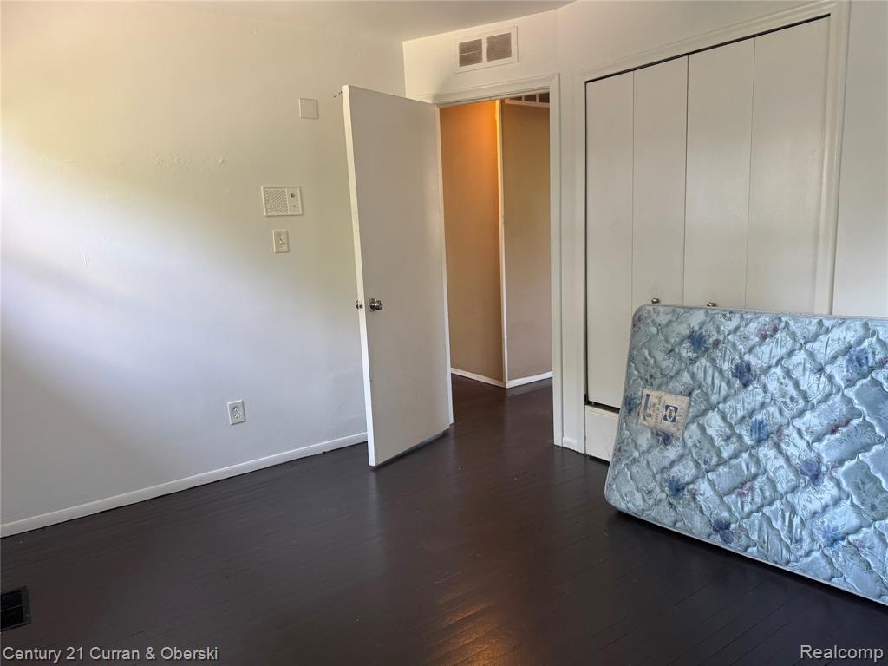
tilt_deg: -8.9
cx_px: 444
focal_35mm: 24
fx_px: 616
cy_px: 333
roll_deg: +3.3
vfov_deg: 56.8
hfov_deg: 71.6
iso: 200
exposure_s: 1/60
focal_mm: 6.76
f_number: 1.78
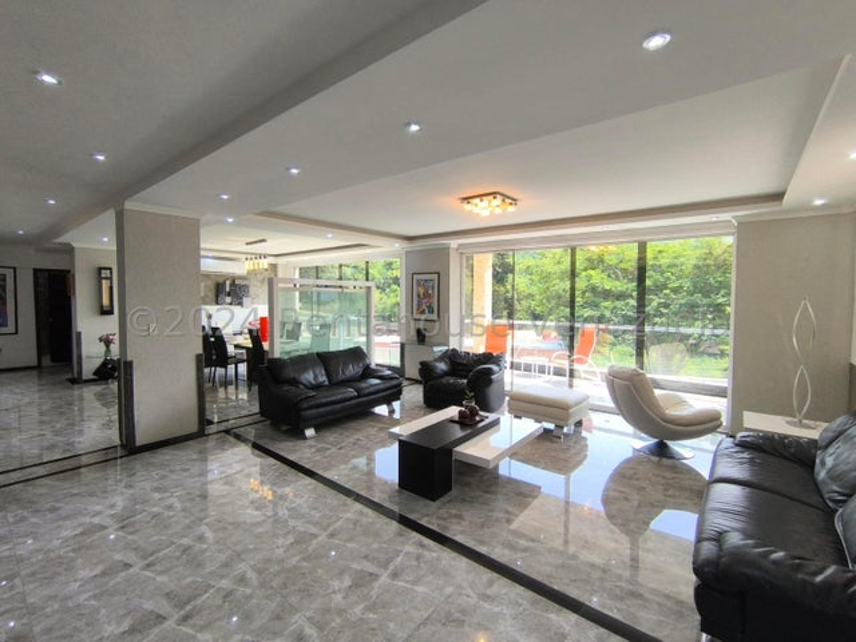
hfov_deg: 94.5
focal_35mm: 16
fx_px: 396
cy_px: 321
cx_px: 428
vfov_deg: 78.1
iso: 100
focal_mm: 1.65
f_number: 2.2
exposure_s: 1/50
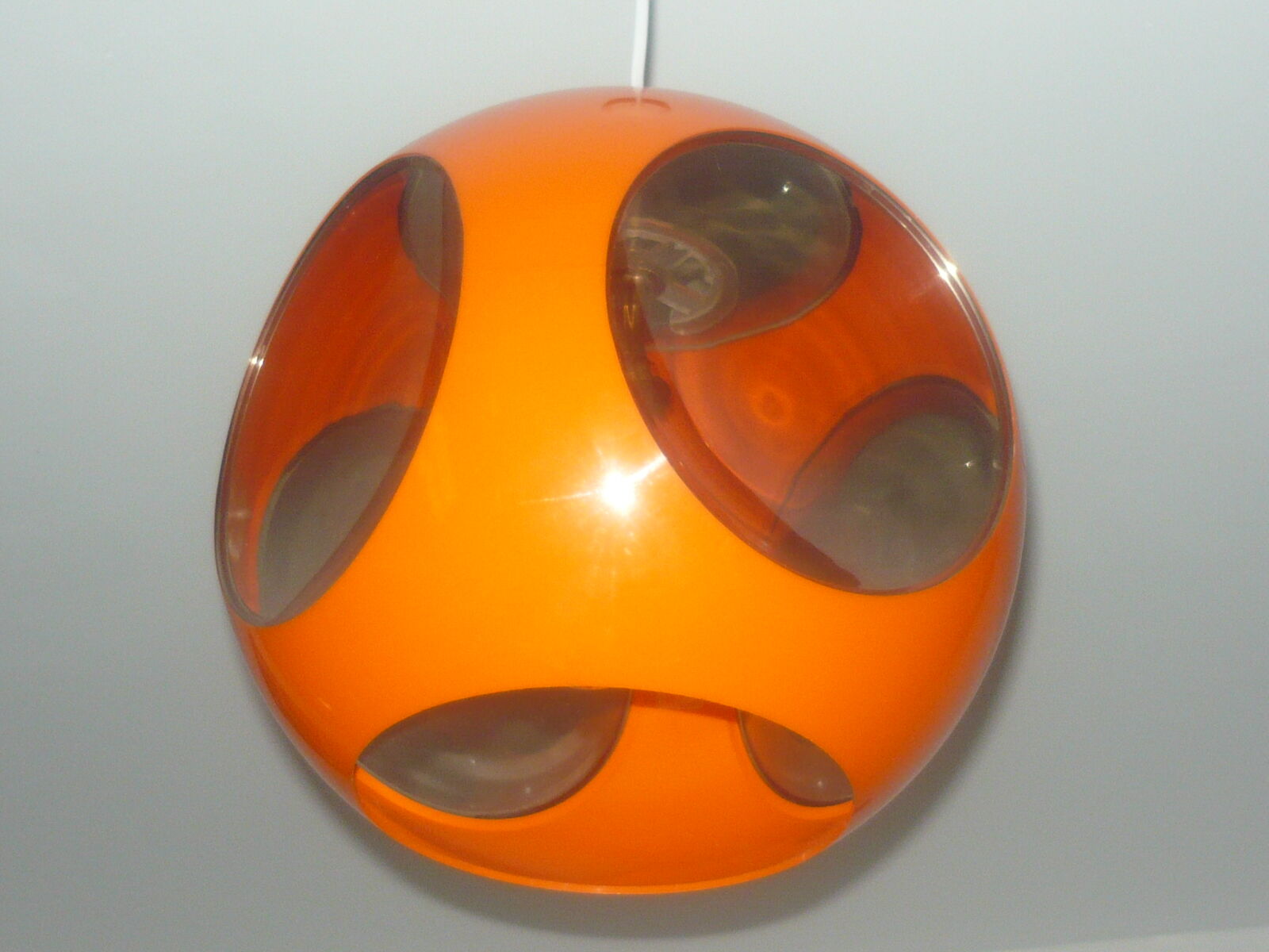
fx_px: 2749
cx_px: 634
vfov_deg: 19.6
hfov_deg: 26.0
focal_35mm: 75
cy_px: 476
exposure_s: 1/40
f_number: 3.1
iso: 160
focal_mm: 7.8
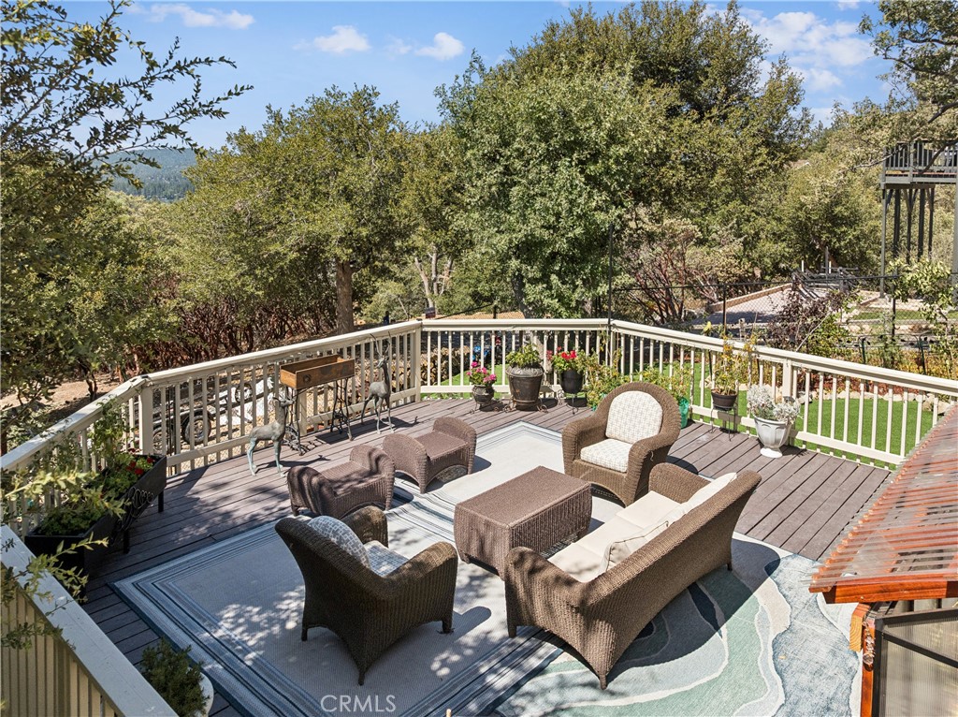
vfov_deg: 56.7
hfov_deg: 71.6
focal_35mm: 24
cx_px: 479
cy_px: 358
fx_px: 664
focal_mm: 12.3
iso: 110
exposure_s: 1/80
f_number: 2.8
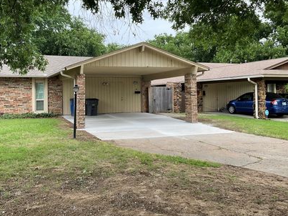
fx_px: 299
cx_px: 129
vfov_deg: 39.6
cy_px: 93
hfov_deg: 51.3
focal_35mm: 36
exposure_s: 1/360
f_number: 1.8
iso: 16
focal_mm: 3
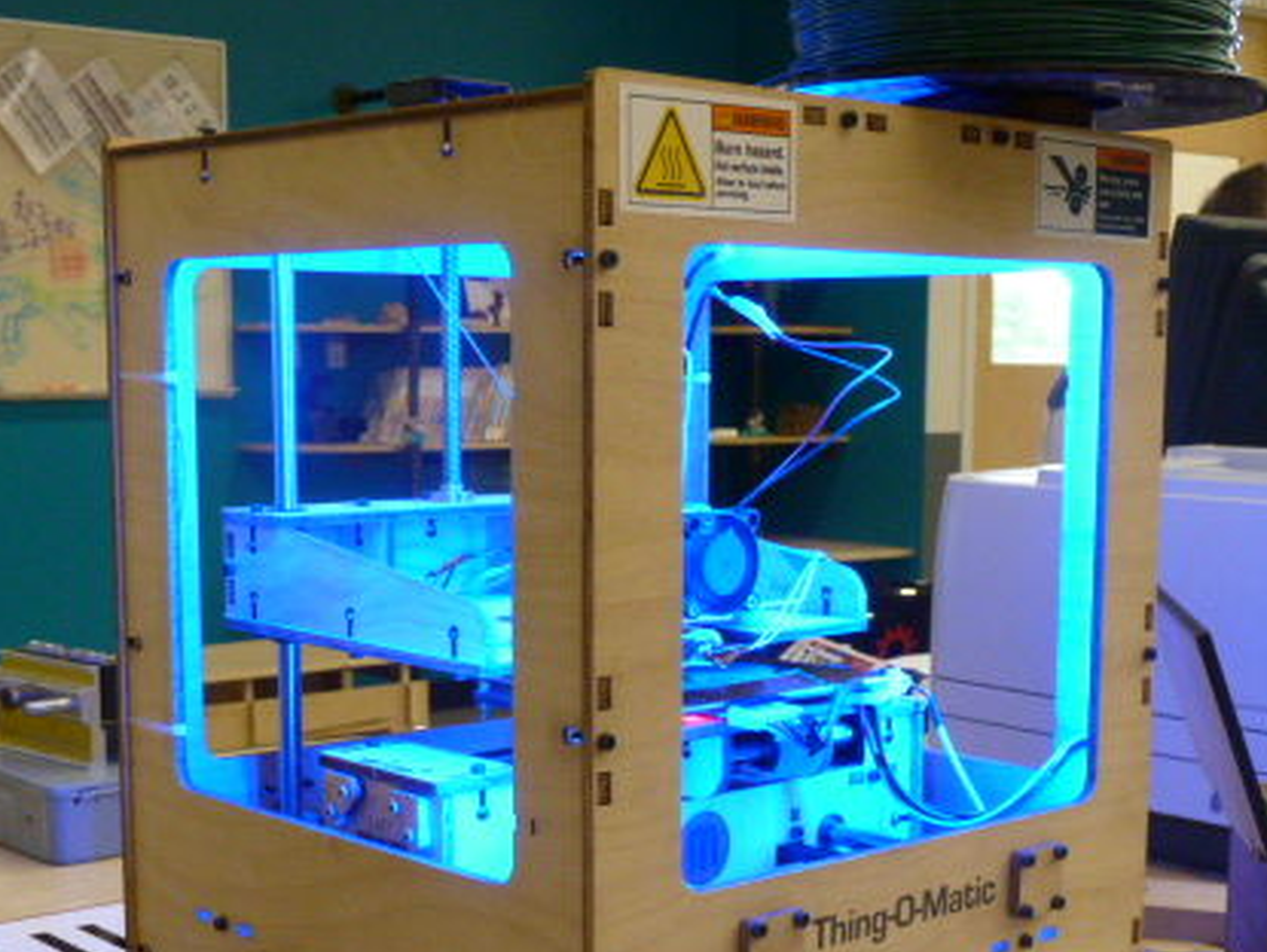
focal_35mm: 57
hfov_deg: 33.8
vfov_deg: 25.4
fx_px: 2088
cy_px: 693
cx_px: 656
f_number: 3.6
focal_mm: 6.1
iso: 400
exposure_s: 1/30
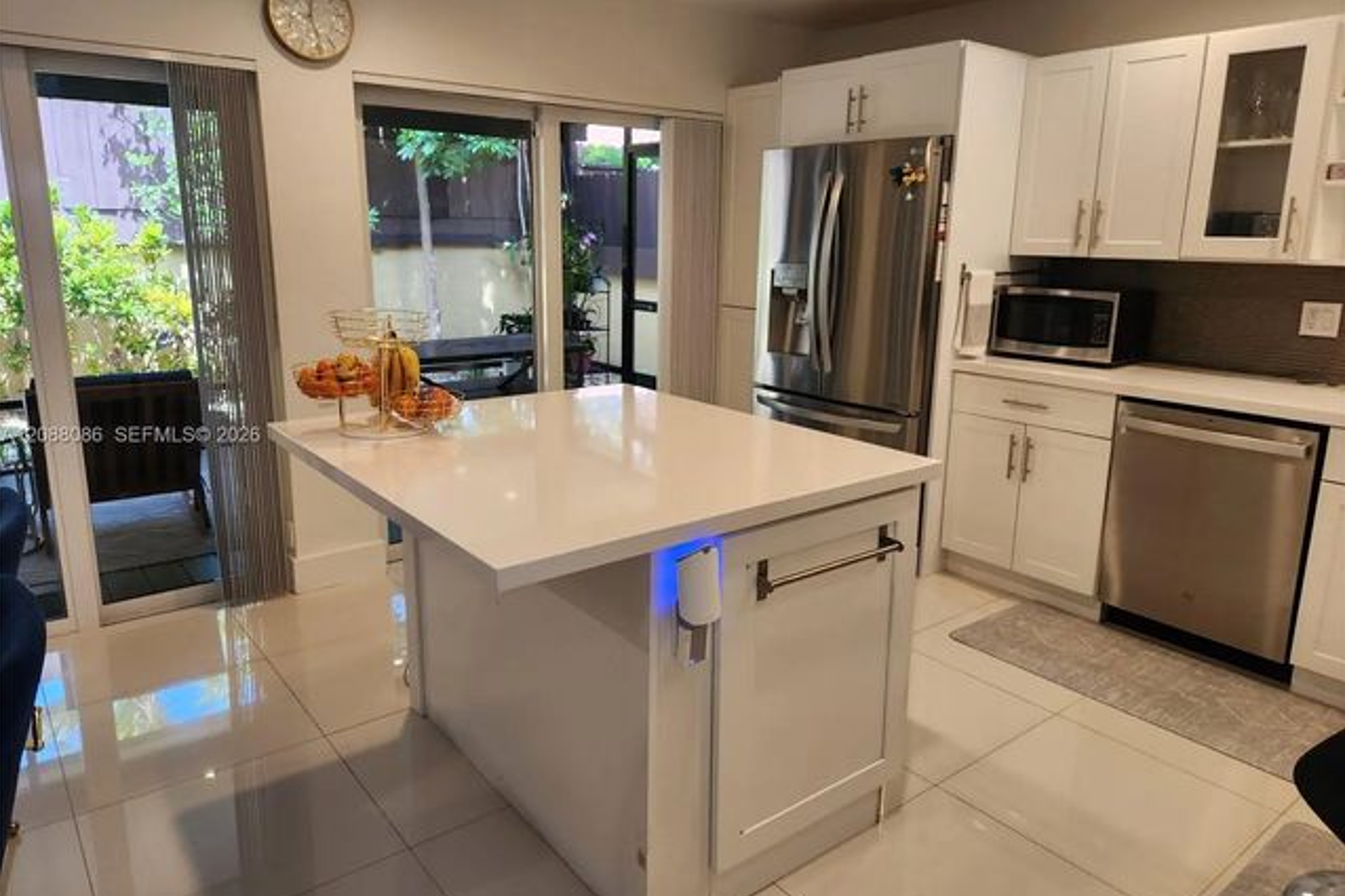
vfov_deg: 53.1
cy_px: 436
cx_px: 672
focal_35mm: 24
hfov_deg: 73.8
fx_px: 896
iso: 125
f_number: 1.8
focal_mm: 5.4
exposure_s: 1/120
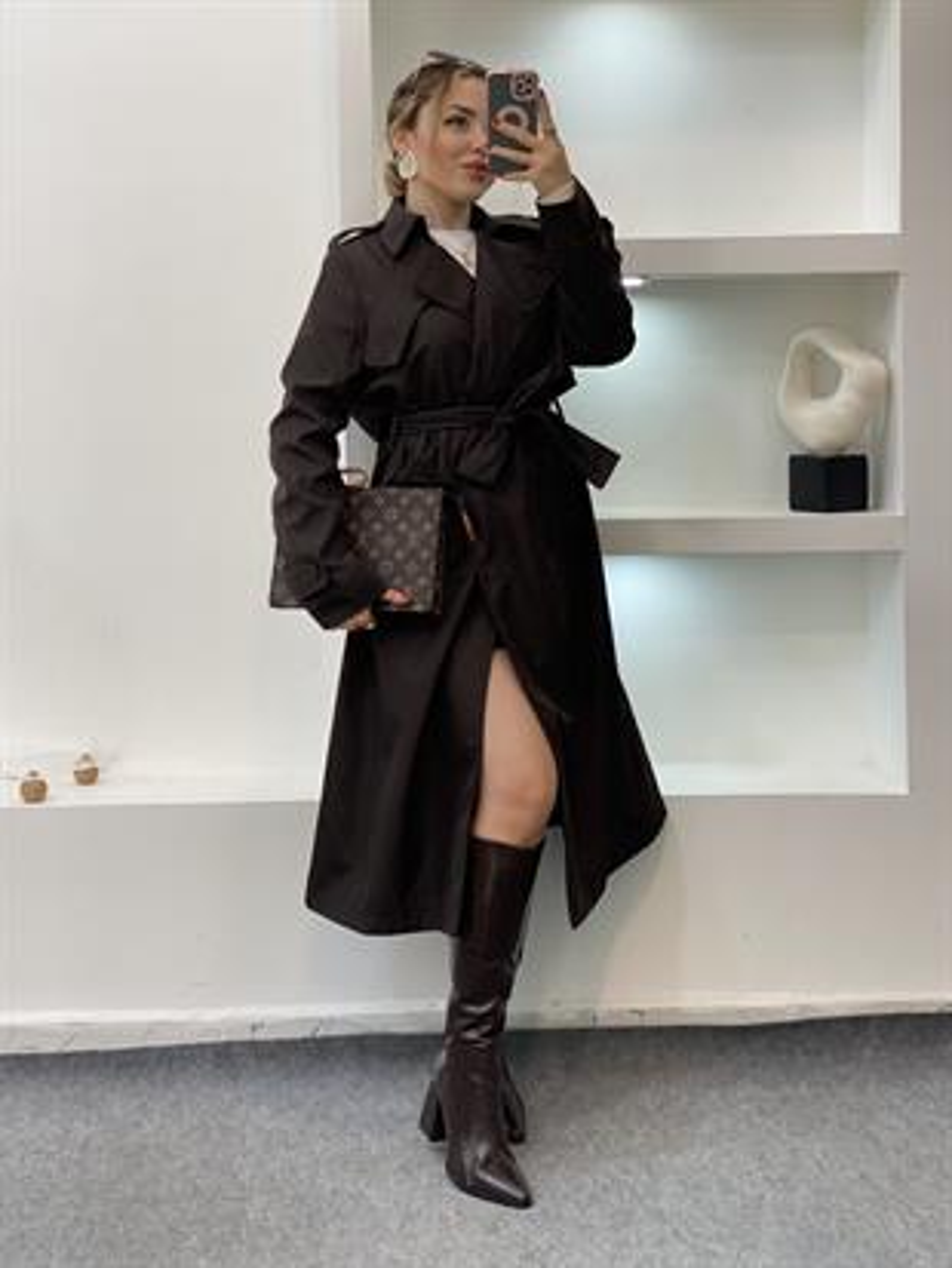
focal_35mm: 52
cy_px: 634
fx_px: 1906
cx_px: 476
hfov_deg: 28.0
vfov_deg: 36.8
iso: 80
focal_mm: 6
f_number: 2
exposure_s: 1/100
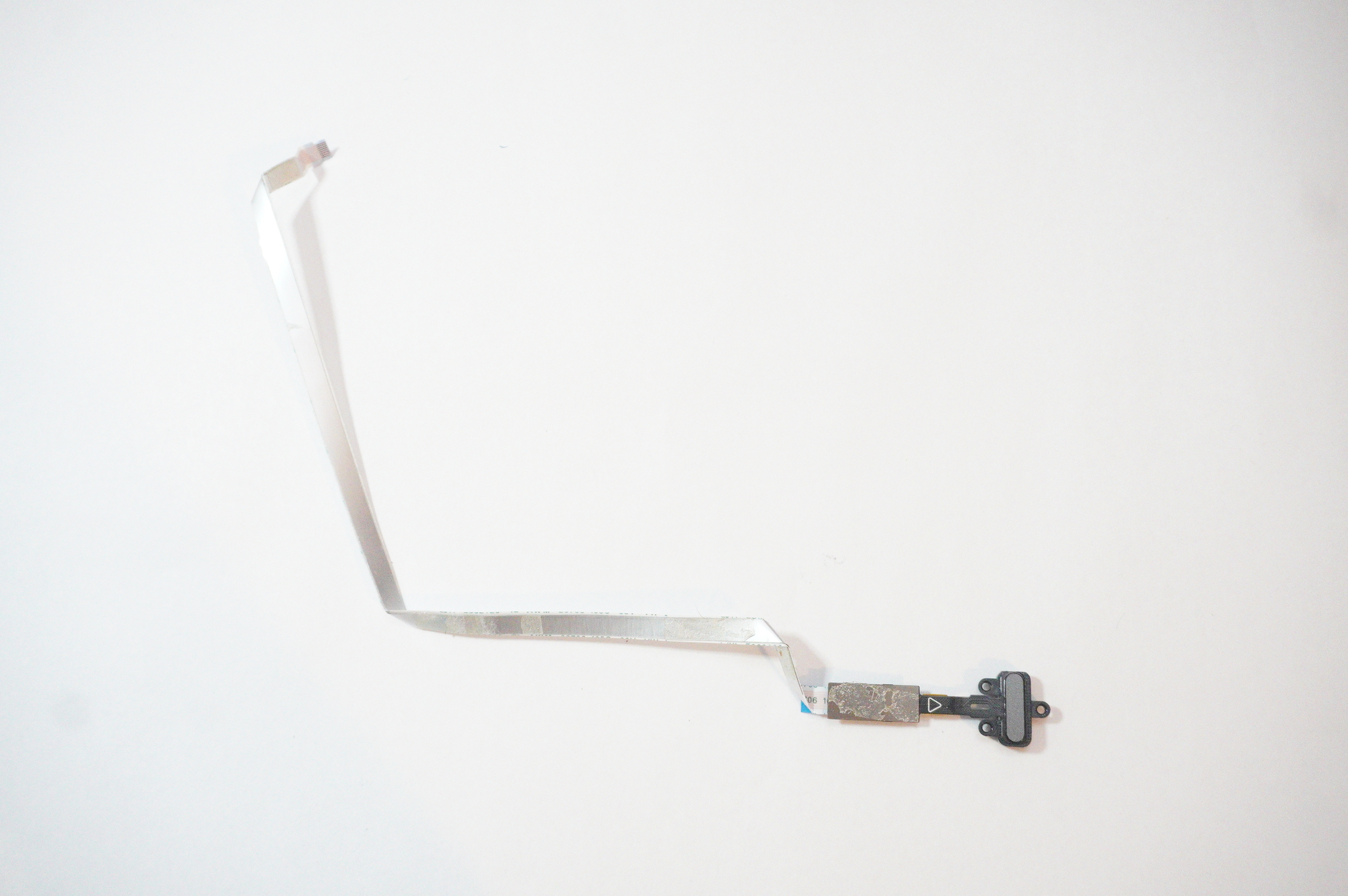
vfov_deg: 39.9
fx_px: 1235
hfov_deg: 57.3
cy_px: 448
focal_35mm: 33
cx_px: 674
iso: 8000
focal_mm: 22
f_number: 5.6
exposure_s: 1/200
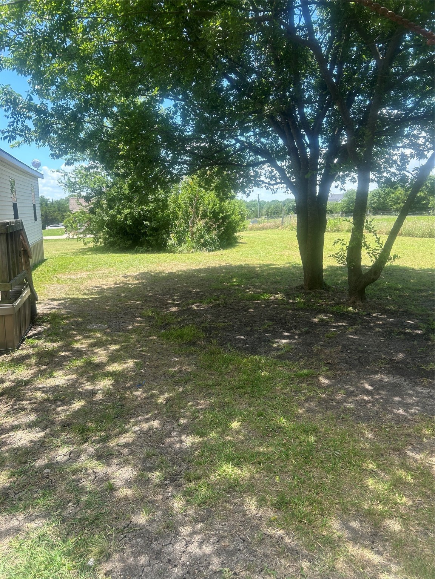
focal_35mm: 26
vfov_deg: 67.3
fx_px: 436
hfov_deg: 53.1
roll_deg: +0.2
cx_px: 218
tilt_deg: -10.9
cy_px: 290
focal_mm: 5.7
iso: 50
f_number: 1.5
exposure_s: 1/1009
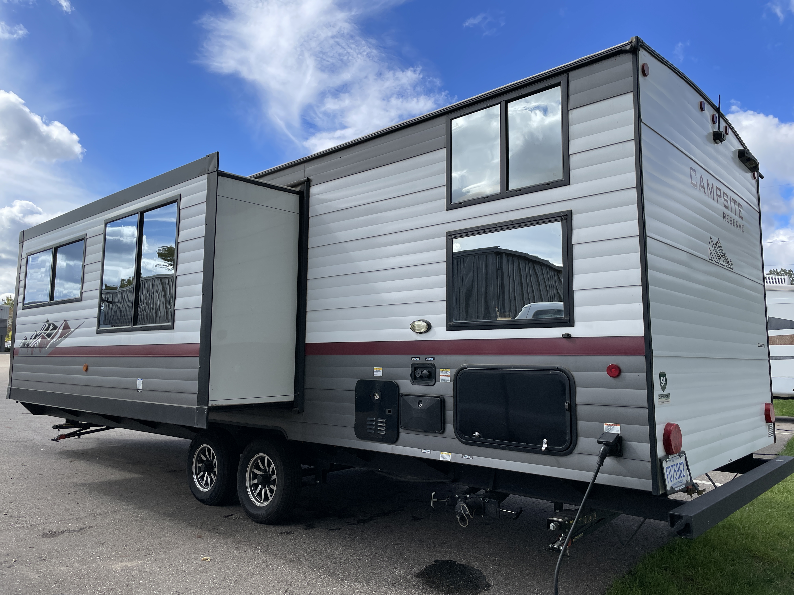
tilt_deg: +7.4
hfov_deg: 67.3
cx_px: 397
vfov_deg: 53.1
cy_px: 298
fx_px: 596
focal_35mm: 26
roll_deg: -0.9
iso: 32
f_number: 1.6
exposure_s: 1/2618
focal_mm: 4.2
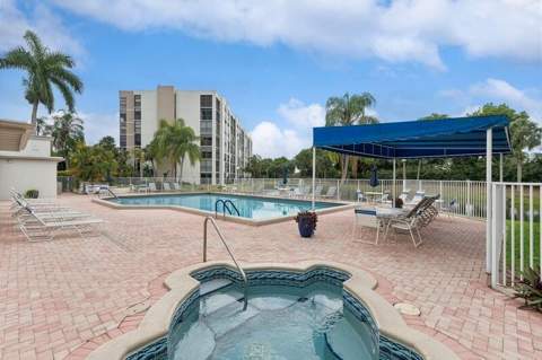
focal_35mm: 17
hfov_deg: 93.3
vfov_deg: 70.3
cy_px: 180
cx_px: 271
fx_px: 256
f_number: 11
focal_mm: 17
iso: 100
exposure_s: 1/200
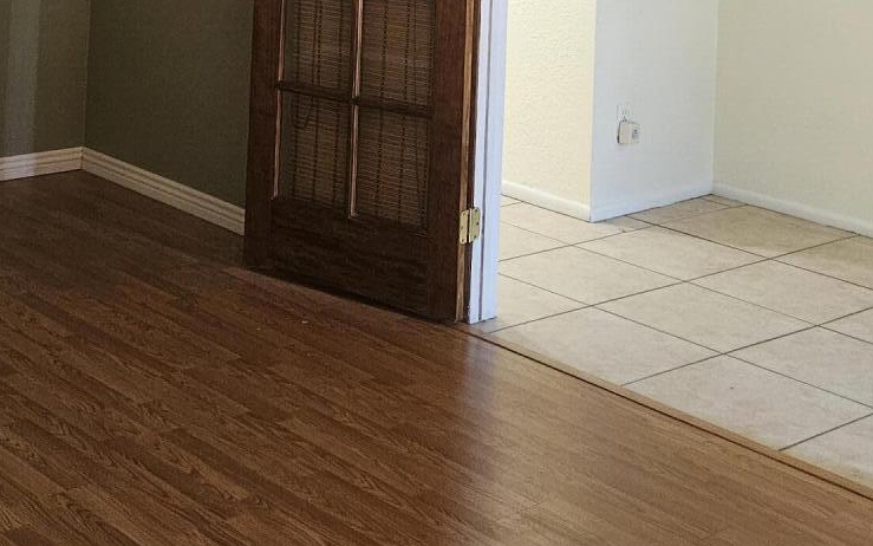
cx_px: 266
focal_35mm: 66
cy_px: -238
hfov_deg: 30.7
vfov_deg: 17.9
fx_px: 1570
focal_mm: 5.4
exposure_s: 1/120
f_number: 1.8
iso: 500
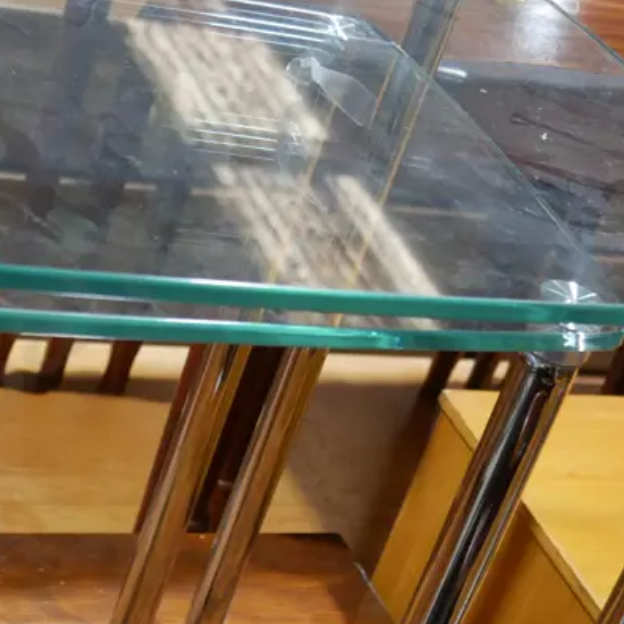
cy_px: 276
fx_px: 1876
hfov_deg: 18.7
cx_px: 119
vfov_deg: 18.9
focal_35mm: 92
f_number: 4.5
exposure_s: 1/60
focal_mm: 20
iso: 500
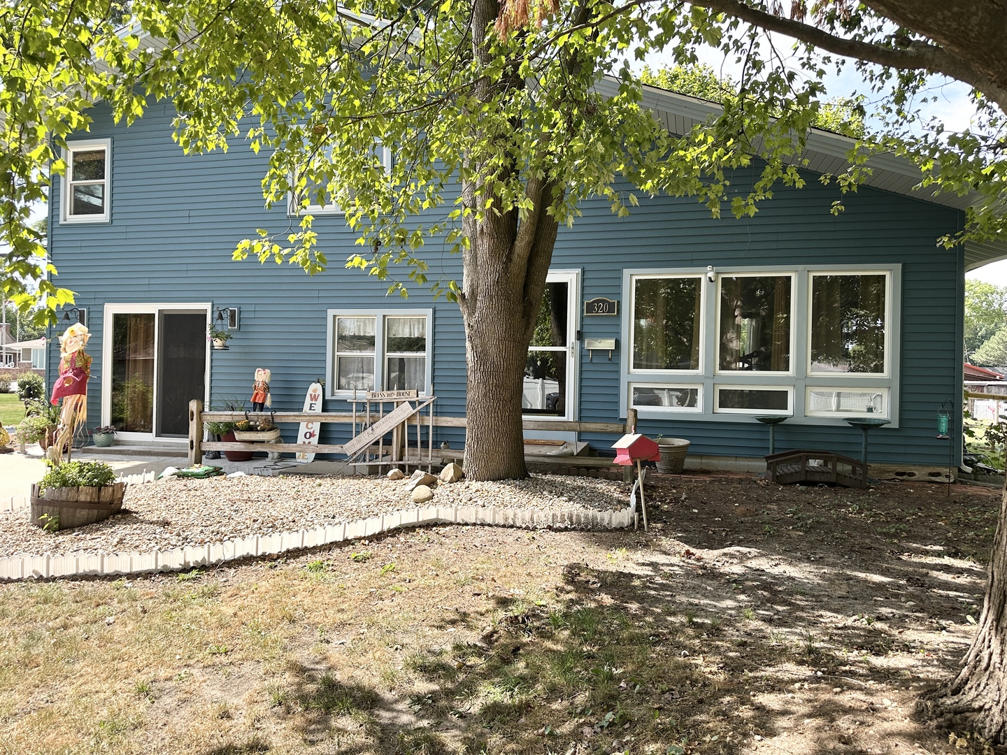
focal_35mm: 24
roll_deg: -0.6
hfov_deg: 71.6
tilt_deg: +0.1
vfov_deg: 56.8
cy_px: 378
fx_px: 698
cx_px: 504
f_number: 1.78
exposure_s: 1/887
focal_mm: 6.86
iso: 80
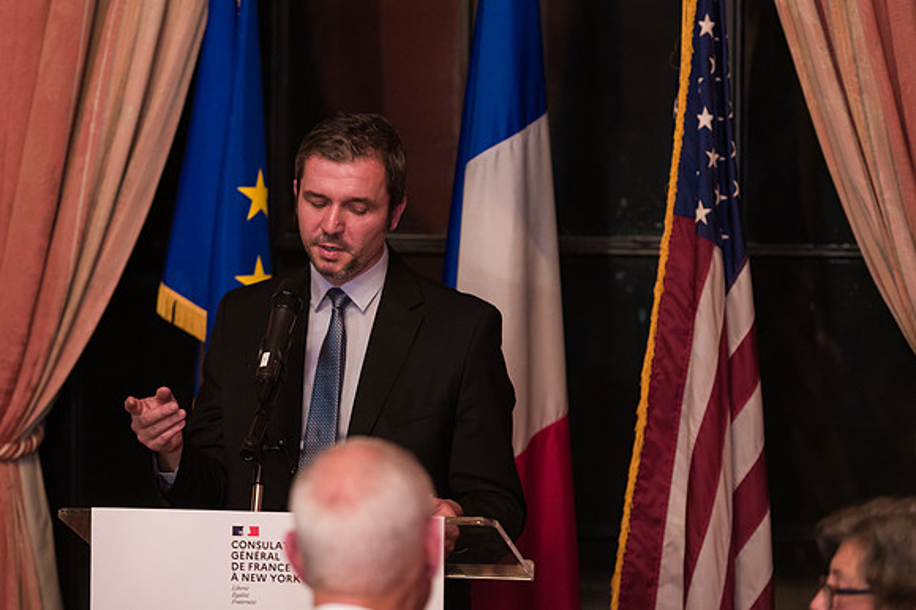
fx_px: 4069
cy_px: 293
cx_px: 439
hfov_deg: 12.8
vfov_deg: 8.6
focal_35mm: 160
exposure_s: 1/200
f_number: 3.2
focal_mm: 150
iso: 3200
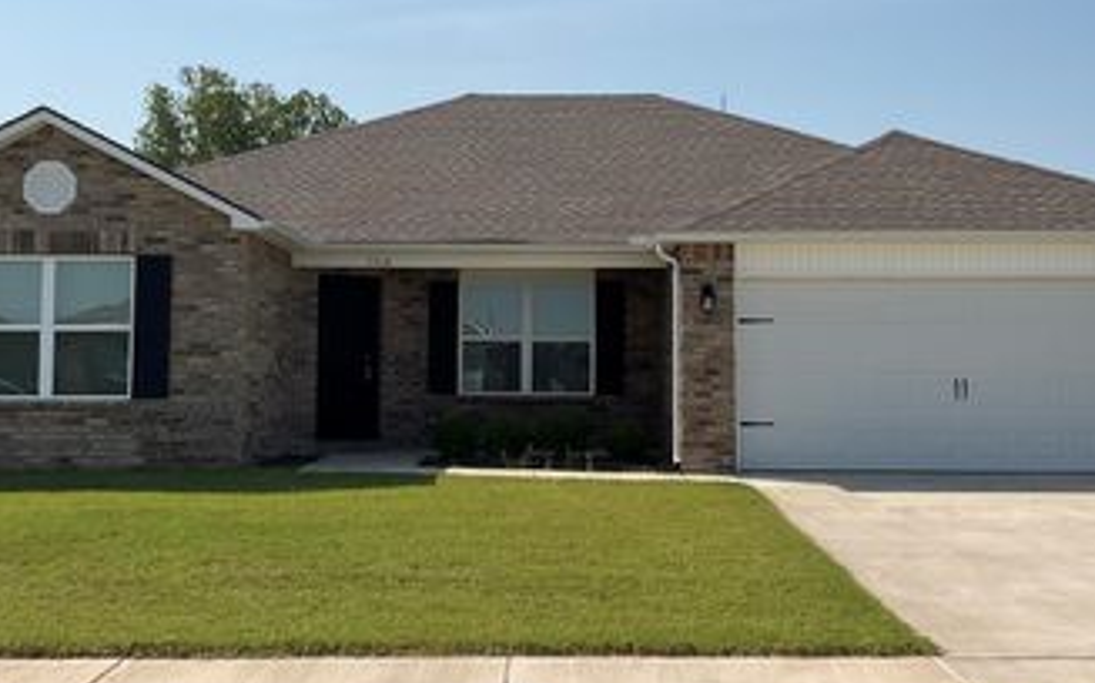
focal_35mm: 47
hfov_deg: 42.7
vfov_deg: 27.3
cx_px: 539
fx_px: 1402
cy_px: 283
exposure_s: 1/3322
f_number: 1.8
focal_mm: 3
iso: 20
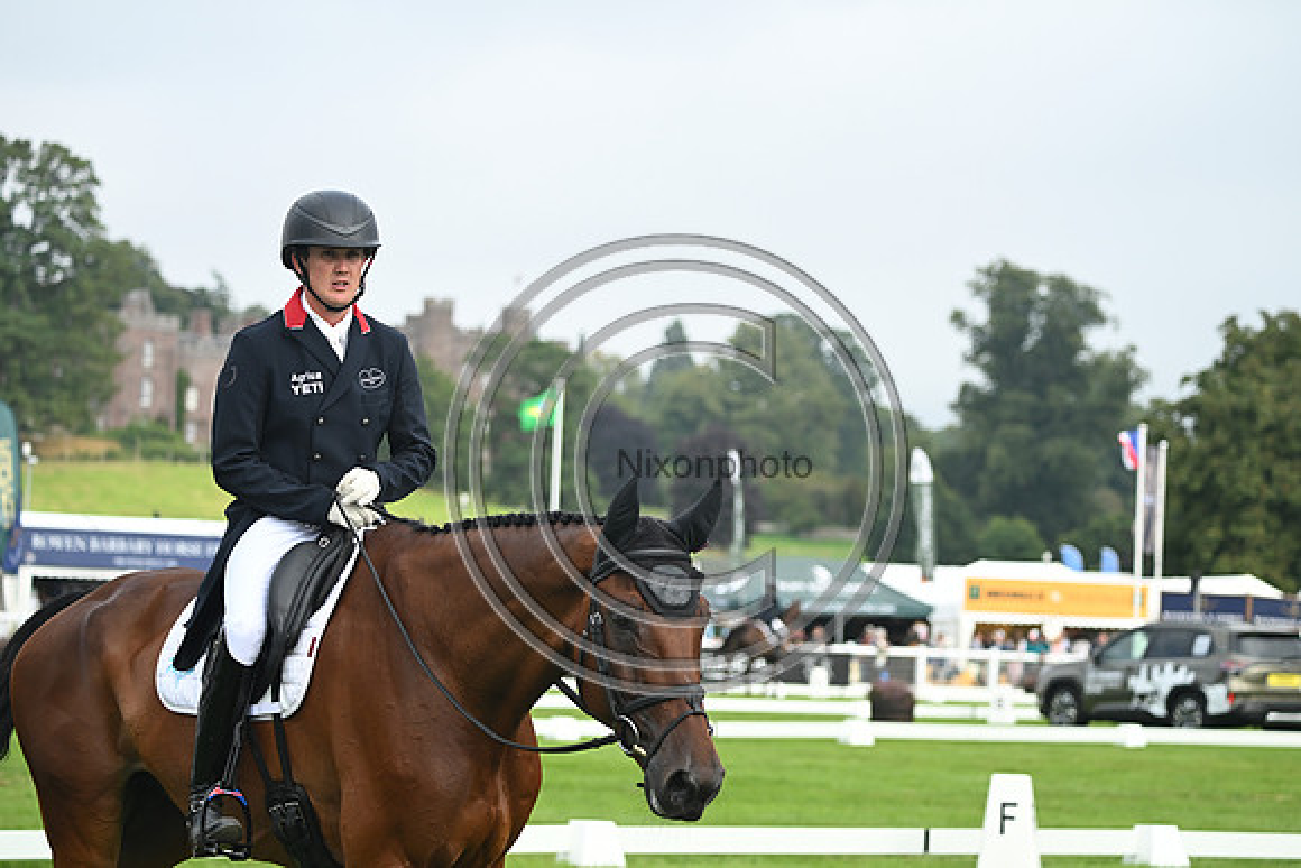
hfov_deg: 17.1
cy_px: 434
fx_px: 4337
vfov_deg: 11.4
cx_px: 650
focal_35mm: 120
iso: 640
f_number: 4.5
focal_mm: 120
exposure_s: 1/1250
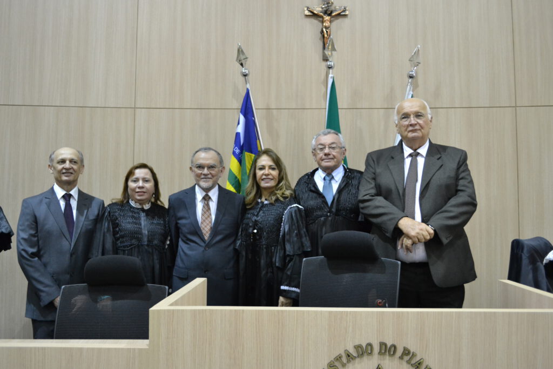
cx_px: 276
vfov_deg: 40.0
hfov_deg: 57.2
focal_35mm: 33
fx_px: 507
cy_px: 184
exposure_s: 1/30
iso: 1600
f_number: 4.5
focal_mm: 22
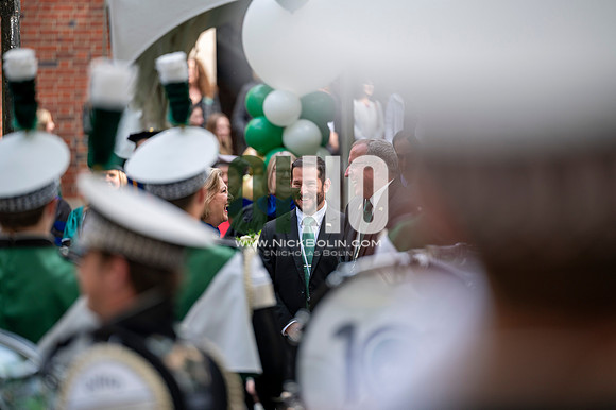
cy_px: 205
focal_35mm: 200
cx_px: 308
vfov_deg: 6.9
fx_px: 3420
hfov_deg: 10.3
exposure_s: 1/500
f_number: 2.8
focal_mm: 200
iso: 160
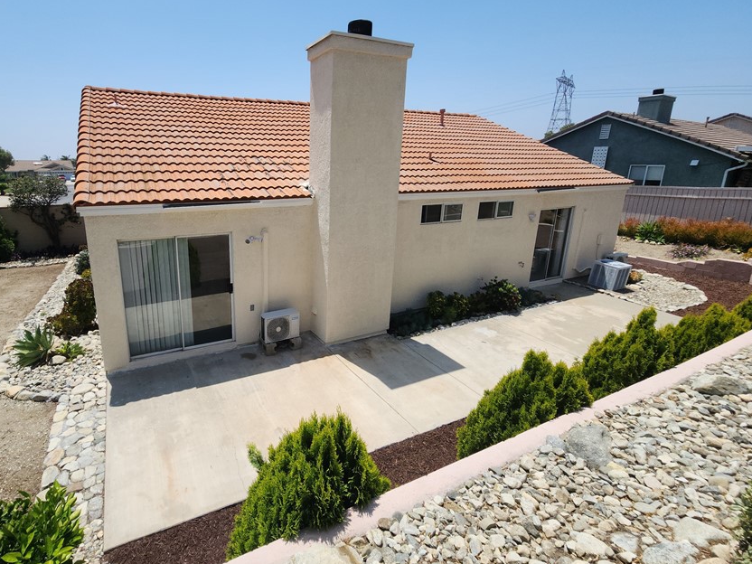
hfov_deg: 93.1
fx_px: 348
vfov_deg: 77.9
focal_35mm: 16
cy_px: 258
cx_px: 296
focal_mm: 2.2
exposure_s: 1/2650
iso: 50
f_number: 2.2
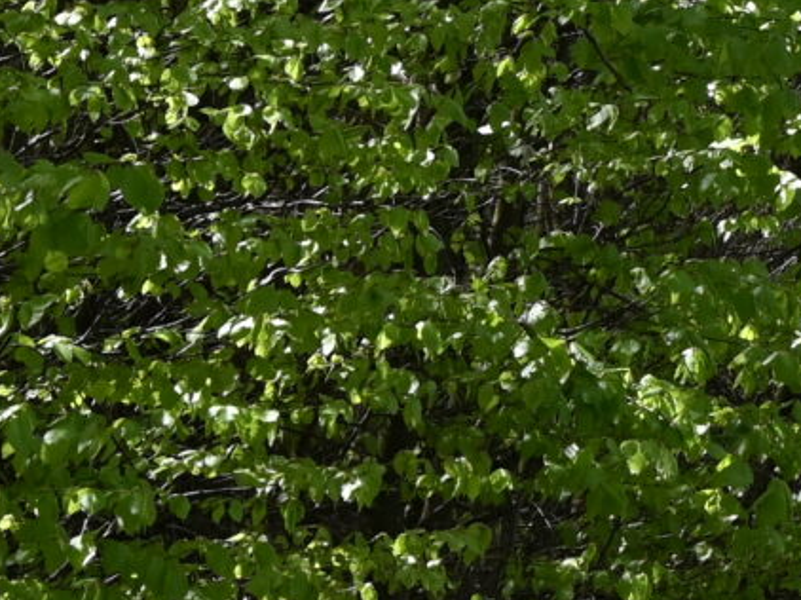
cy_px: 162
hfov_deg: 4.5
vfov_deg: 3.4
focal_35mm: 432
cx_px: 1801
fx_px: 9991
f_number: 6
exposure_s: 1/250
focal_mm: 74
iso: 250
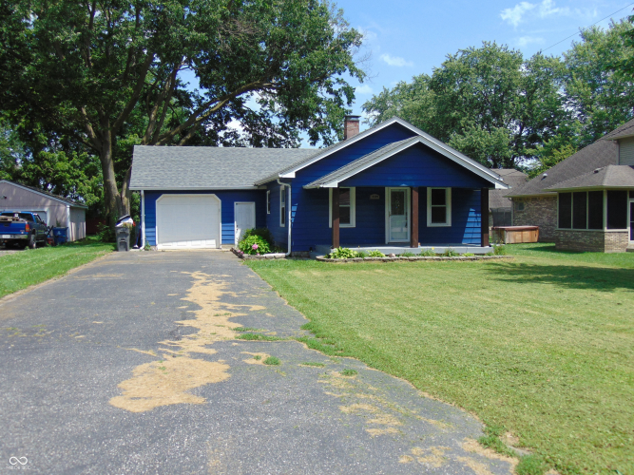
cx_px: 317
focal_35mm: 33
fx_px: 604
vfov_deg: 42.9
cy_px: 238
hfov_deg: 55.4
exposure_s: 1/800
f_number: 3.2
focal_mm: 5.8
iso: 80
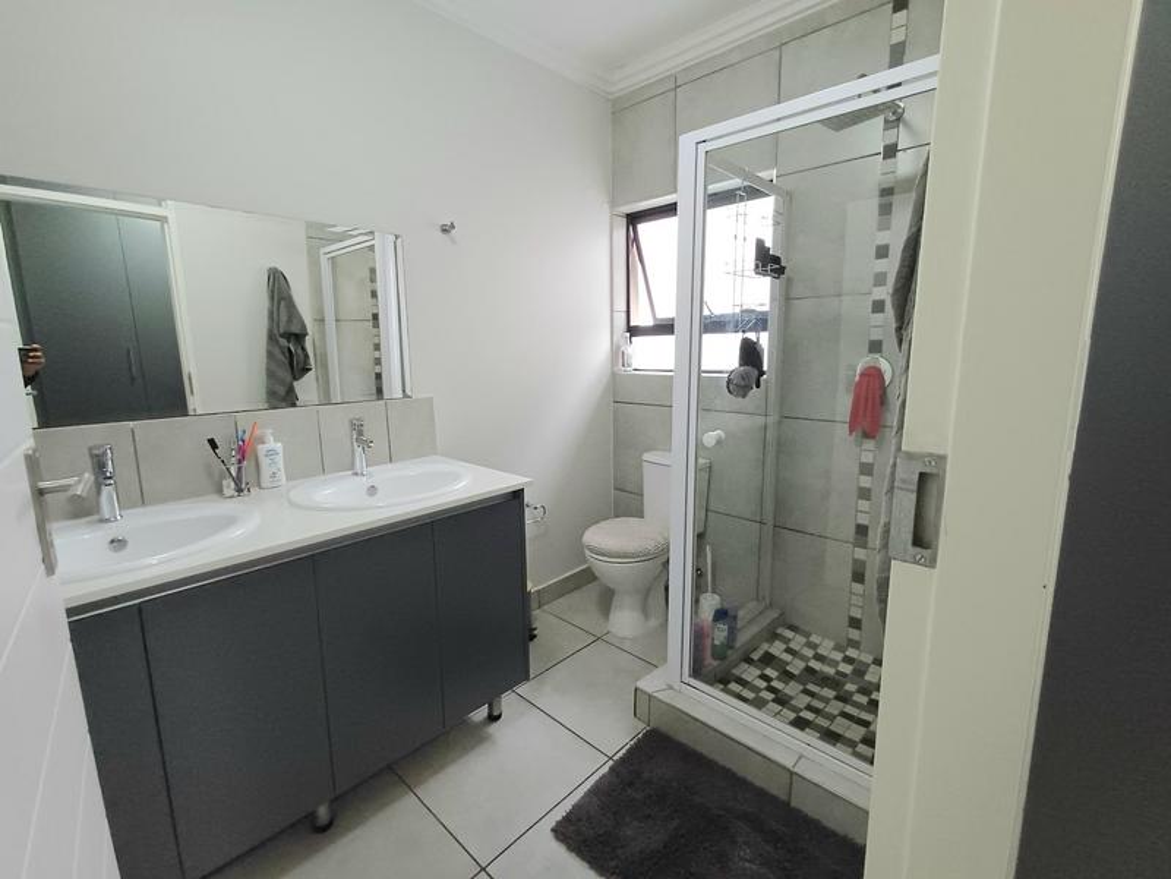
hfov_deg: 94.5
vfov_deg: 78.1
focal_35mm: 16
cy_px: 440
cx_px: 586
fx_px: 541
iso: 320
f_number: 2.2
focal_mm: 1.64
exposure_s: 1/25
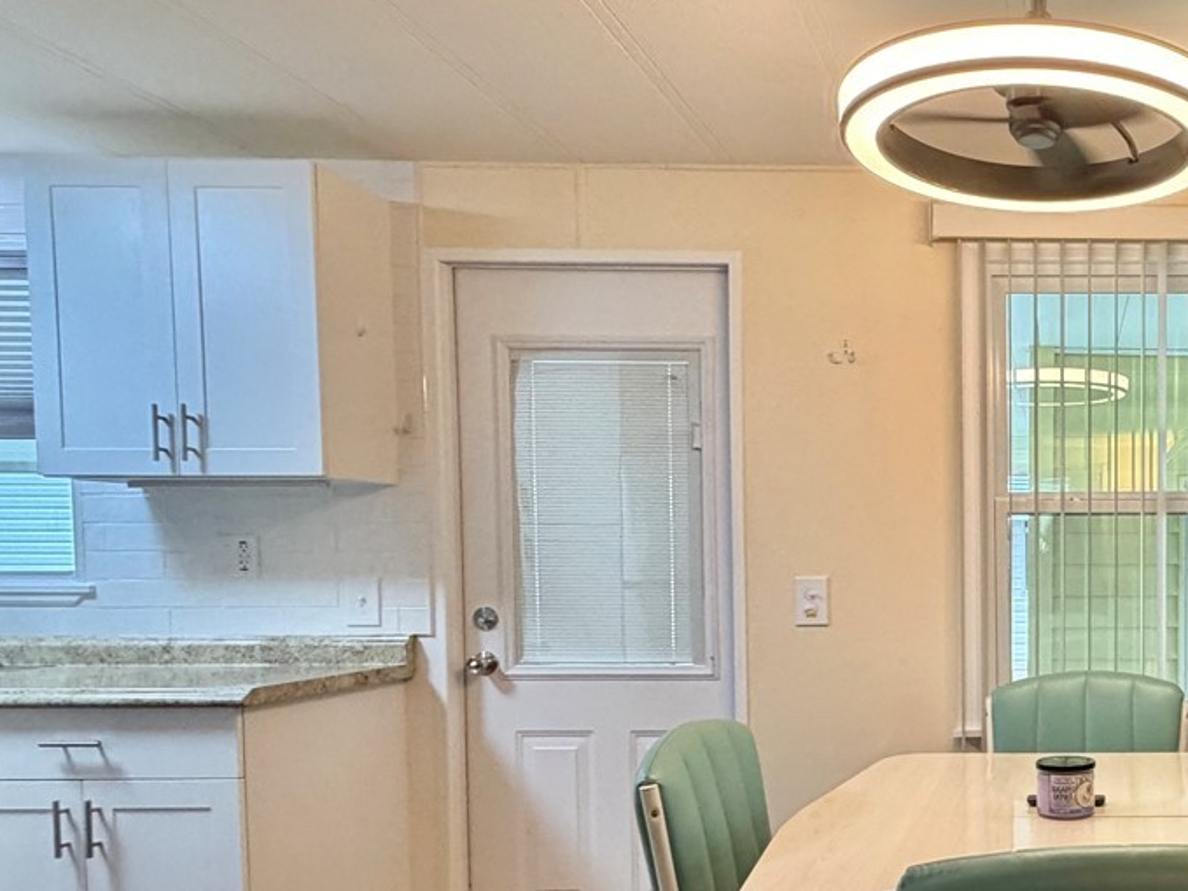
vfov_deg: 42.2
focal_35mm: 33
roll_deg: -0.1
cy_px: 611
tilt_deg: -3.0
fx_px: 1132
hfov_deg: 48.7
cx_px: 1095
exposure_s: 1/120
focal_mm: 2.22
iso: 320
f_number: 2.2
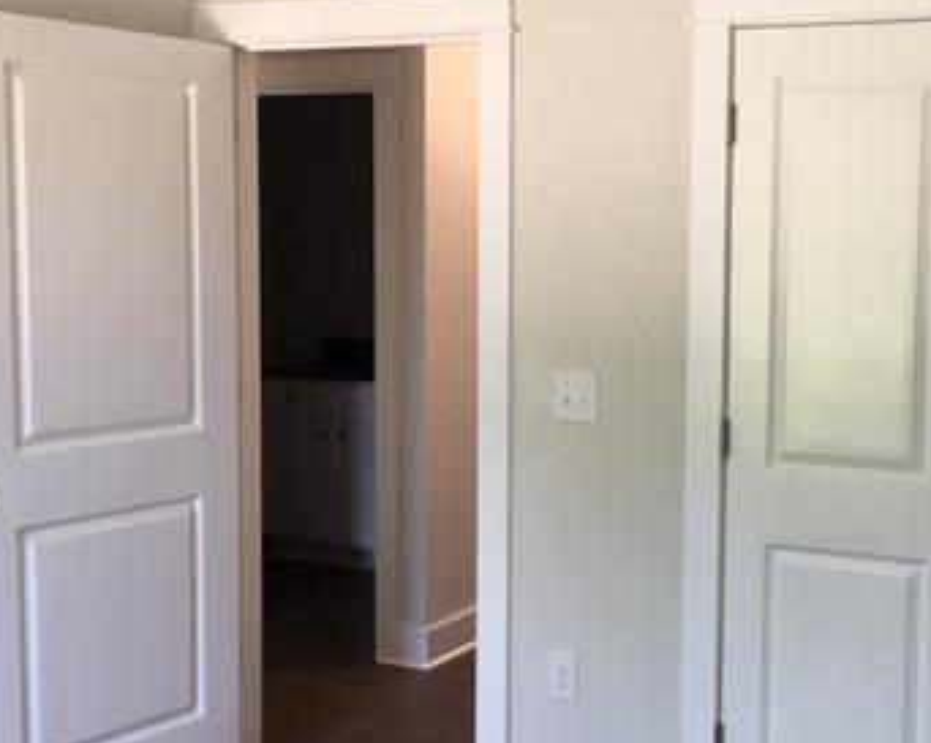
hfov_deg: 34.8
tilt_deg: -4.6
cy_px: 359
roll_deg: -1.0
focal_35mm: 53
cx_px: 678
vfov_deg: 28.6
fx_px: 1459
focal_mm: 4.15
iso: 25
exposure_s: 1/15
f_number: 2.2
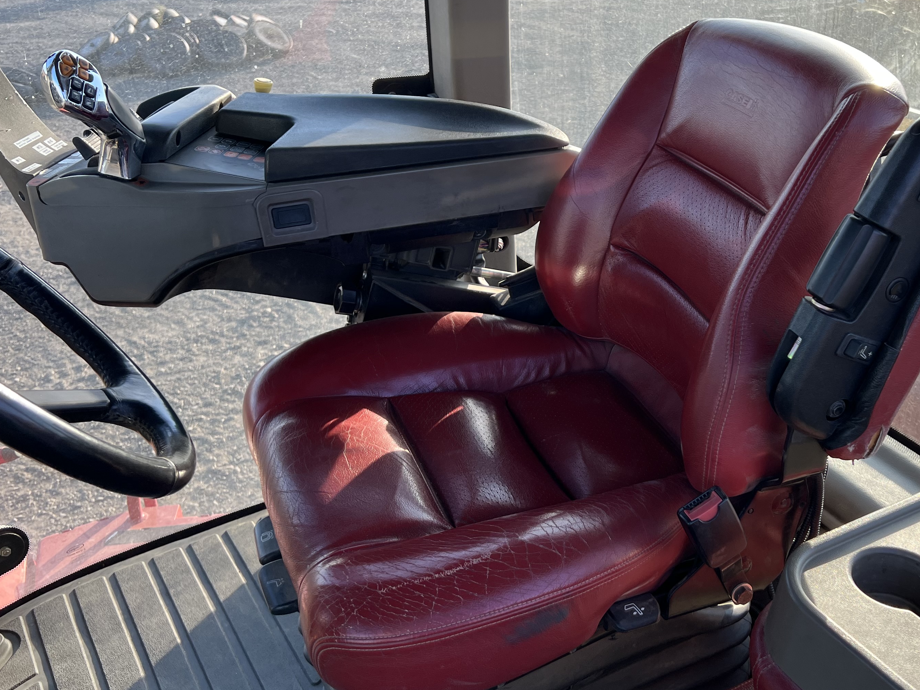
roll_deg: -1.4
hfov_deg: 47.0
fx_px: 1037
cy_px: 343
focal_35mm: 39
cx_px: 620
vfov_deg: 36.8
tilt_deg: -28.2
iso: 50
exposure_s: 1/443
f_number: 1.5
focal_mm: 5.7
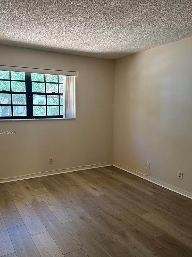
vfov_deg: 61.6
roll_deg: +0.4
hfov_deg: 48.1
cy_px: 133
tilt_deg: -4.9
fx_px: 214
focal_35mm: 29
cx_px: 84
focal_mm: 6.86
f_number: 1.78
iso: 125
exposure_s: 1/60
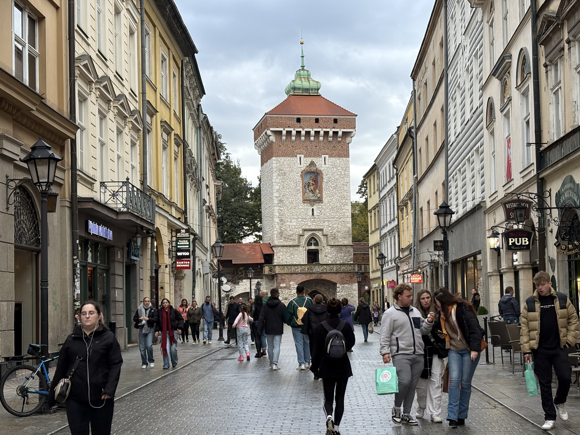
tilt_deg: +4.0
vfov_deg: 24.8
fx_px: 989
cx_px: 303
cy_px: 242
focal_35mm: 59
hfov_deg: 32.7
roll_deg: +1.5
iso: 64
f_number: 1.6
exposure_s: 1/114
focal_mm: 5.96
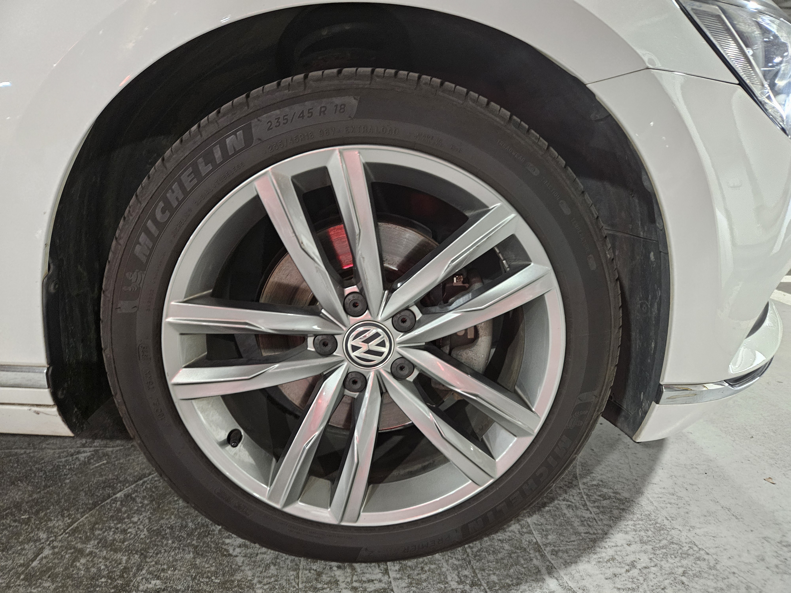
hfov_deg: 73.9
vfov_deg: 58.9
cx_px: 396
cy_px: 296
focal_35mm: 23
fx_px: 526
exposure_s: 1/24
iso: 640
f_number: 1.8
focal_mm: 5.4
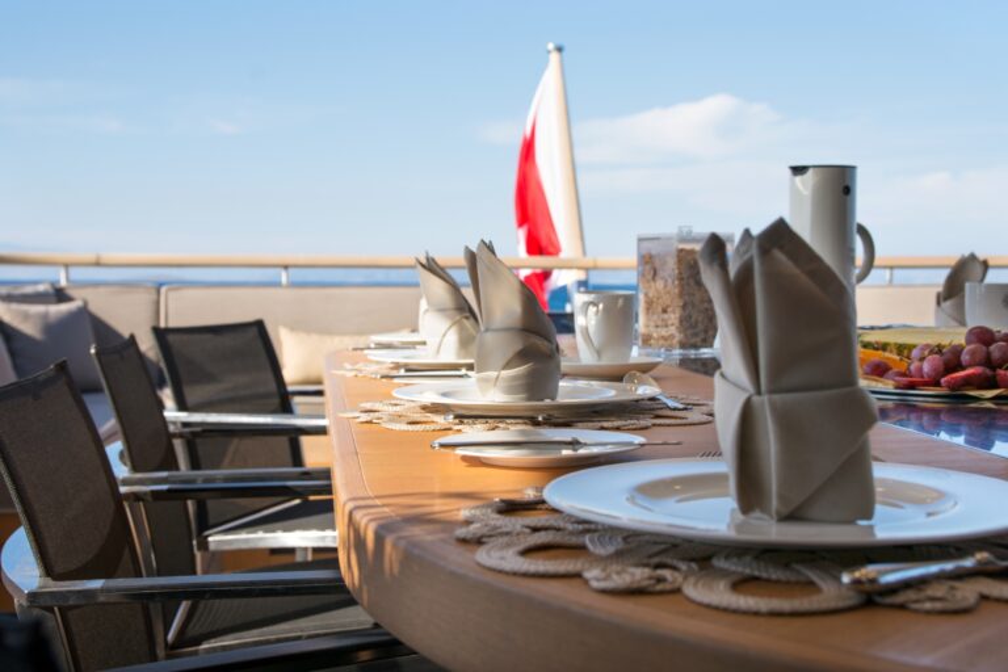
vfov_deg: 26.5
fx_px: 1428
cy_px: 336
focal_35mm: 51
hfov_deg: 38.9
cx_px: 504
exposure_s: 1/320
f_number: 6.3
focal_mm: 34
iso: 100
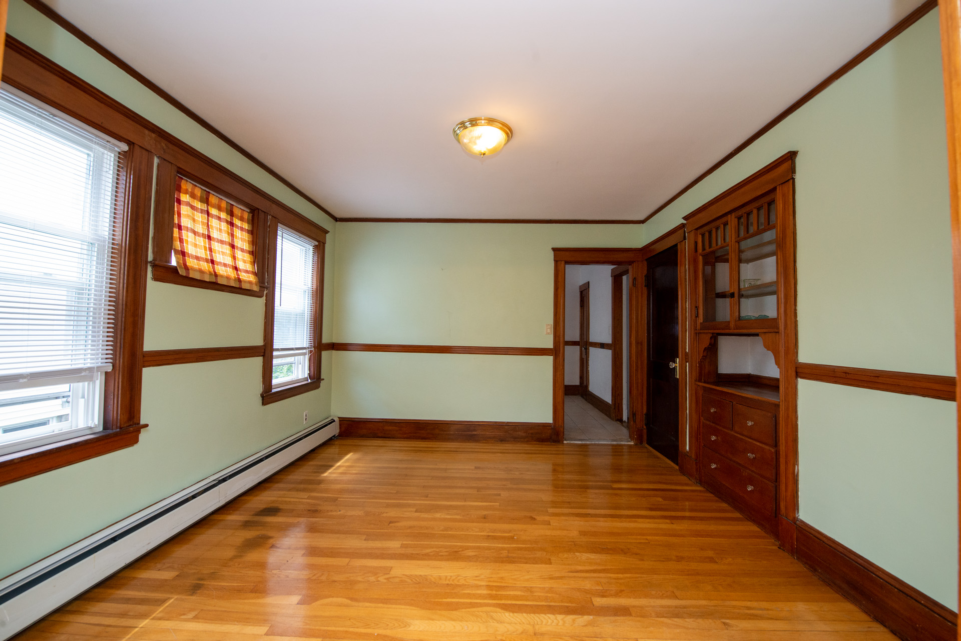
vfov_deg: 81.2
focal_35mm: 14
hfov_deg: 104.2
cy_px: 320
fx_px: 374
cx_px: 480
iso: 1800
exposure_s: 1/60
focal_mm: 14
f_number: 8
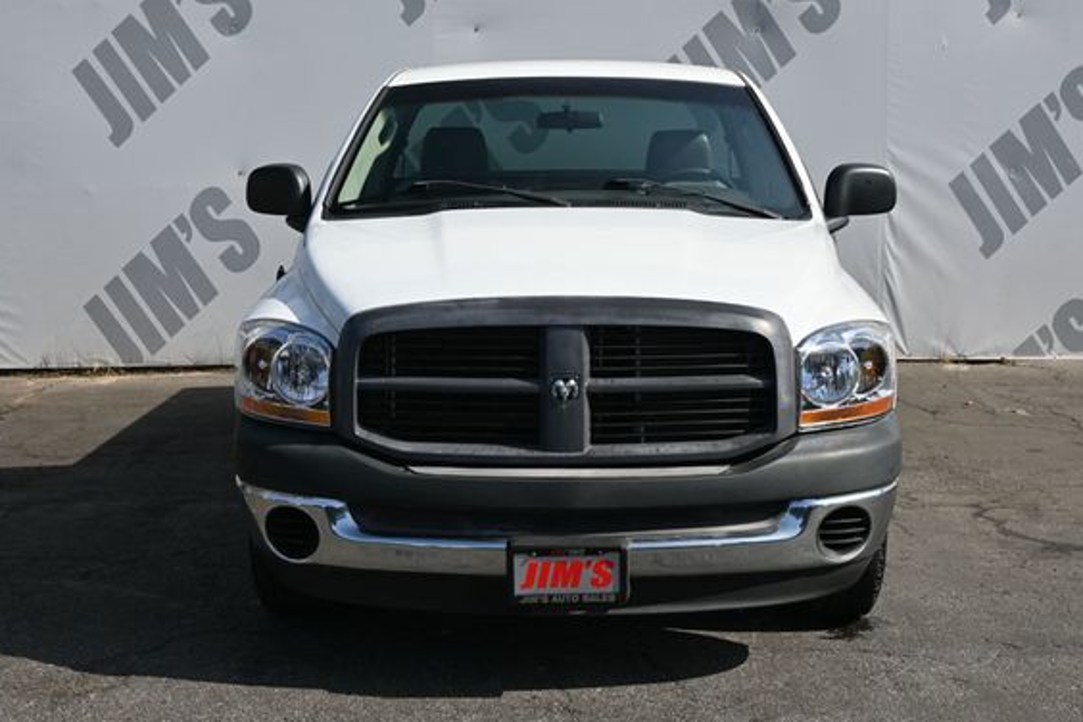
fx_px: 1560
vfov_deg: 26.1
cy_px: 346
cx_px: 565
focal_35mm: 52
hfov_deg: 38.3
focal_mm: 30.5
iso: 100
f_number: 6.3
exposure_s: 1/320
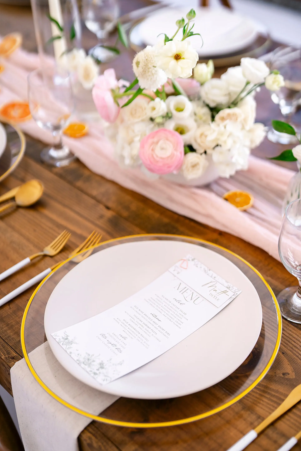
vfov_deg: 38.2
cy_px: 225
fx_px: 652
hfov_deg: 26.0
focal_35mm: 52
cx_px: 154
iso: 250
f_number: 1.8
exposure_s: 1/5000
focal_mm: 50
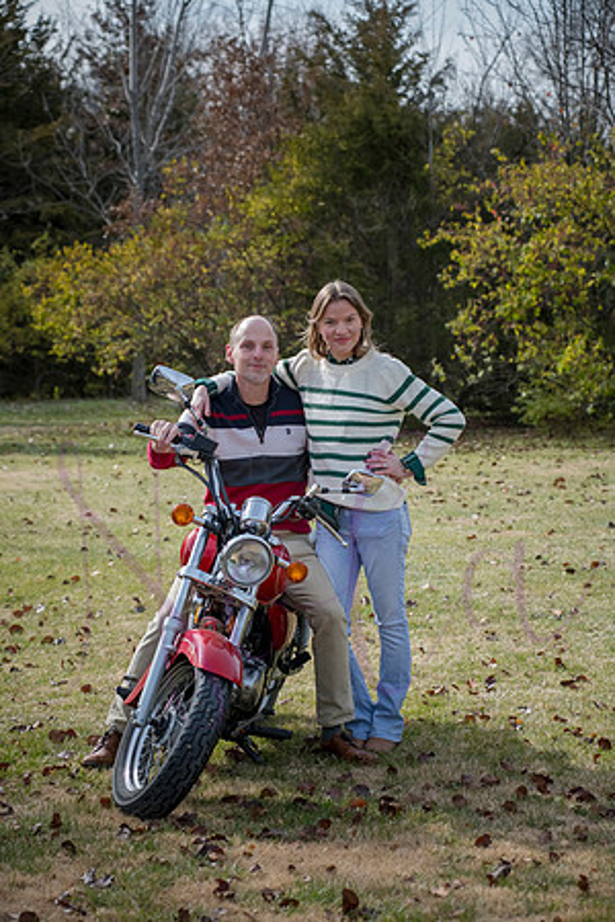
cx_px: 308
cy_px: 461
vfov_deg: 25.4
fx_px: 2050
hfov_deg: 17.1
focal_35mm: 80
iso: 400
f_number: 5.6
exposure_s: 1/1000
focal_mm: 80
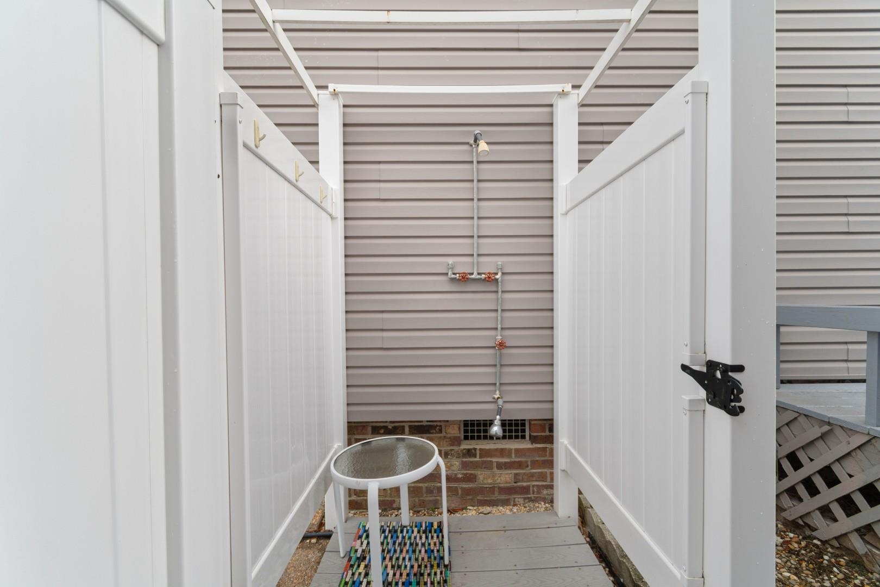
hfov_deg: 100.4
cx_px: 440
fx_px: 367
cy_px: 294
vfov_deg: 77.3
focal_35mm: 15
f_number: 4.5
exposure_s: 1/13
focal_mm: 10
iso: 100
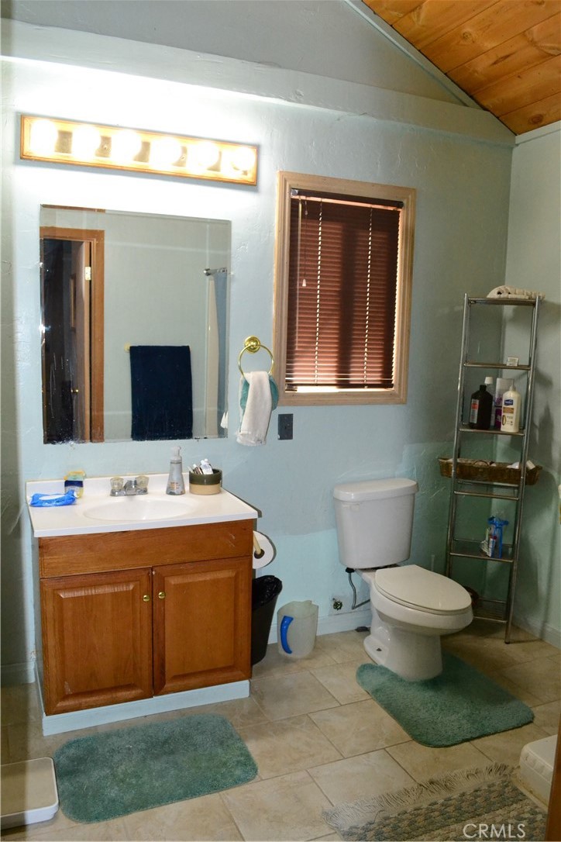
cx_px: 280
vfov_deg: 67.4
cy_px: 421
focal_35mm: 27
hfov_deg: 47.9
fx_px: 631
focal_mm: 18
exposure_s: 1/200
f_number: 5.6
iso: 3200
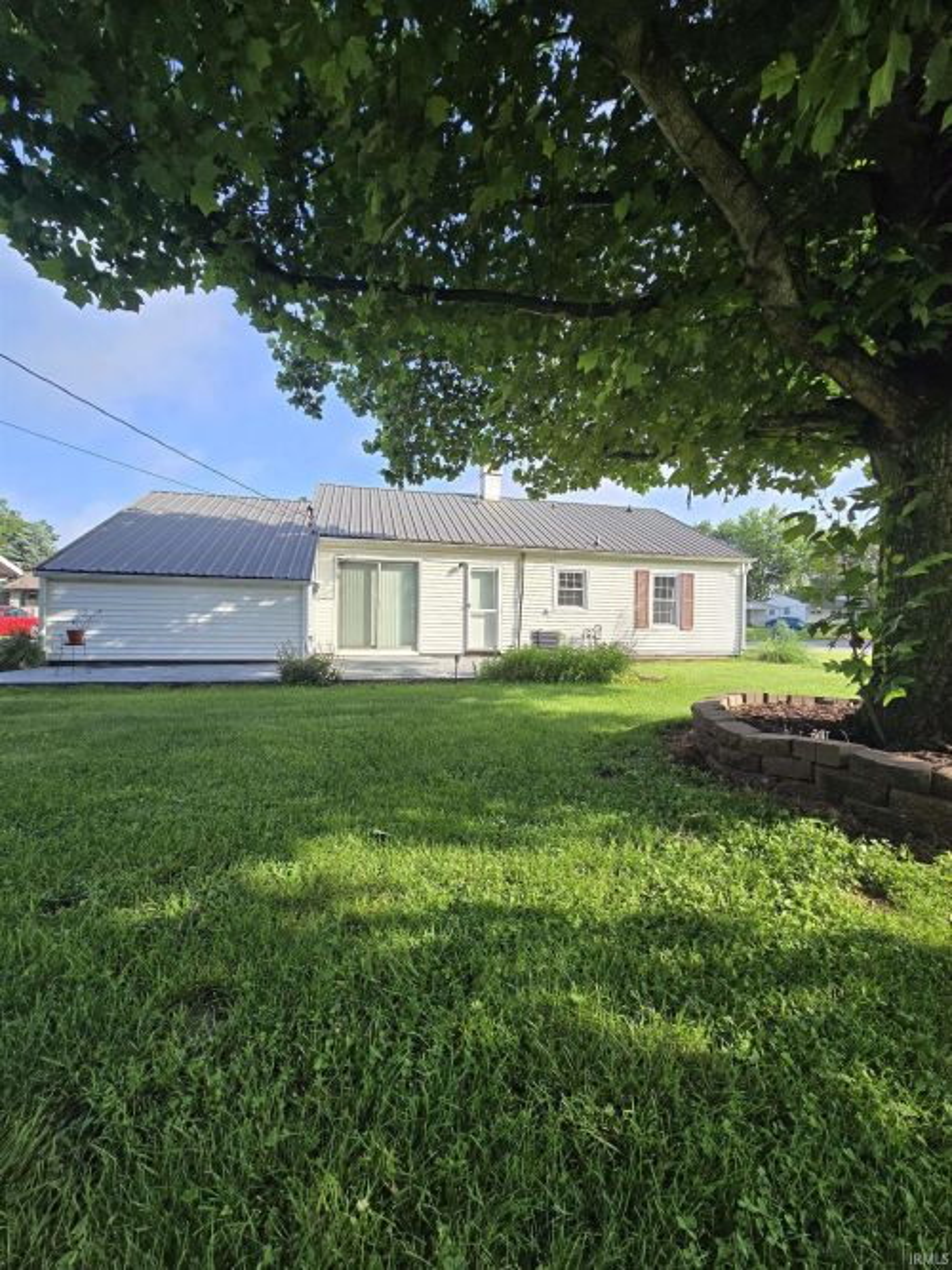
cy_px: 635
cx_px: 476
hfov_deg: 89.9
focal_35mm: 13
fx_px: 477
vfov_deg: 106.2
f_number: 2.2
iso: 50
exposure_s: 1/850
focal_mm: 2.2
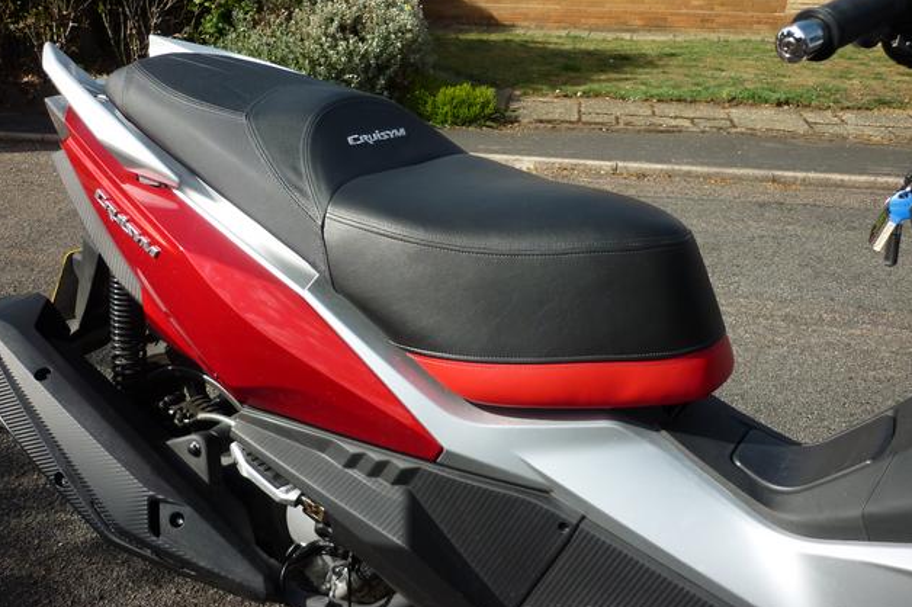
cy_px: 266
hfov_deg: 54.5
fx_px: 886
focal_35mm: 35
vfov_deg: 37.8
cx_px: 452
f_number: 2.8
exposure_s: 1/1000
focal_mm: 5.5
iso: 80
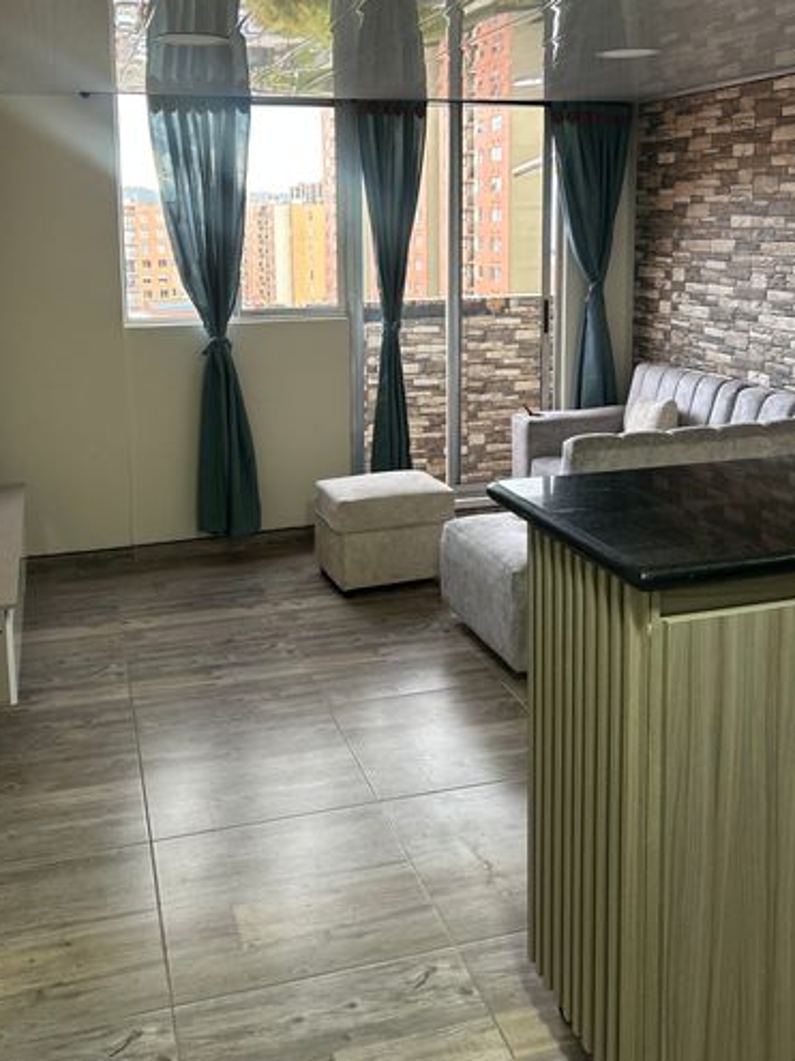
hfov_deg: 40.7
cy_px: 350
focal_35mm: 35
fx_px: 1072
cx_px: 386
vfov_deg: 51.6
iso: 160
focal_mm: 5.7
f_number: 1.5
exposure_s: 1/60
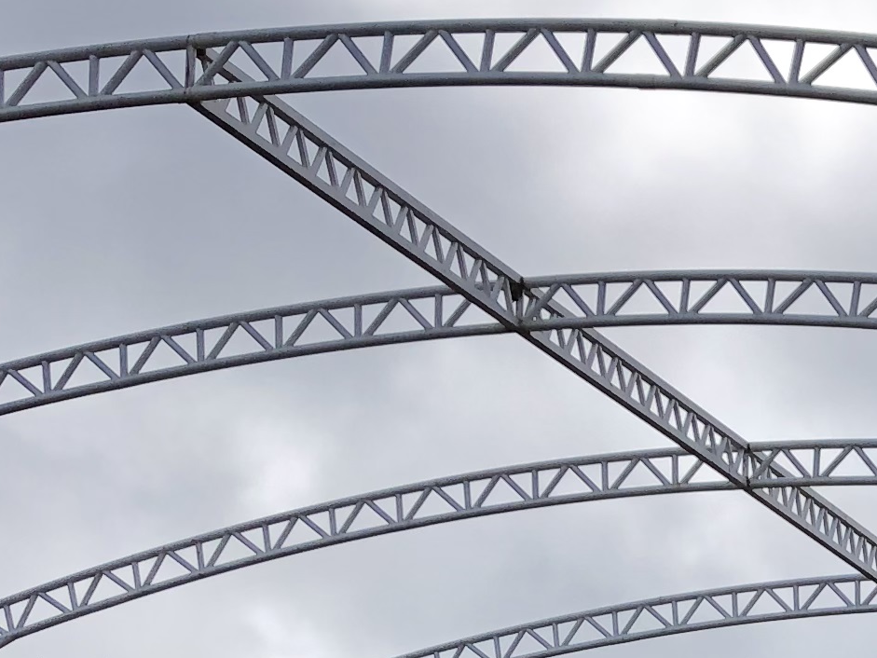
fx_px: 3041
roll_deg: +0.6
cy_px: 1020
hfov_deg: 15.1
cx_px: 1334
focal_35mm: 120
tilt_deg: +7.7
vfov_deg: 11.8
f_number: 1.8
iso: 20
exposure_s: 1/2208
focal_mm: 3.99
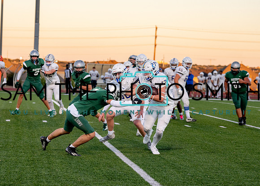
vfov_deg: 12.4
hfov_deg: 17.3
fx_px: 854
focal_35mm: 116
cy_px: 99
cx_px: 115
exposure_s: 1/1250
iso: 500
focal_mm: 75
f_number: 2.8
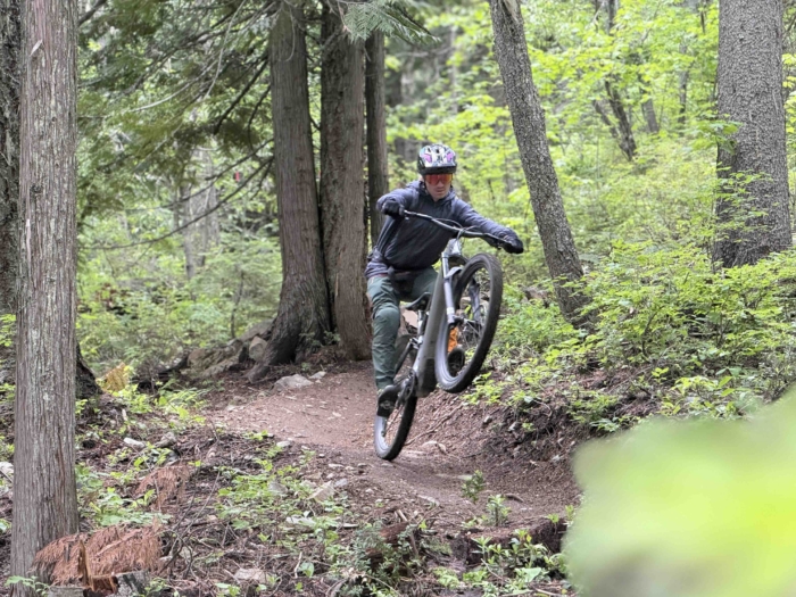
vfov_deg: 12.3
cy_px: 298
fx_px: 2759
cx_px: 398
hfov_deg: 16.4
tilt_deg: +5.8
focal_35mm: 120
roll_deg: +1.3
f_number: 2.8
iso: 160
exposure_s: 1/99
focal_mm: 15.66
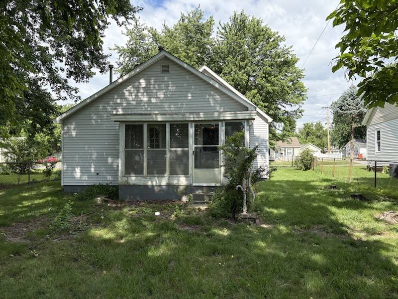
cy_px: 150
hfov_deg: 67.3
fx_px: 299
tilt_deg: +1.3
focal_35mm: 26
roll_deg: +0.5
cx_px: 199
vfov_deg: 53.1
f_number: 1.6
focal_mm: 5.96
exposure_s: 1/1517
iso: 64
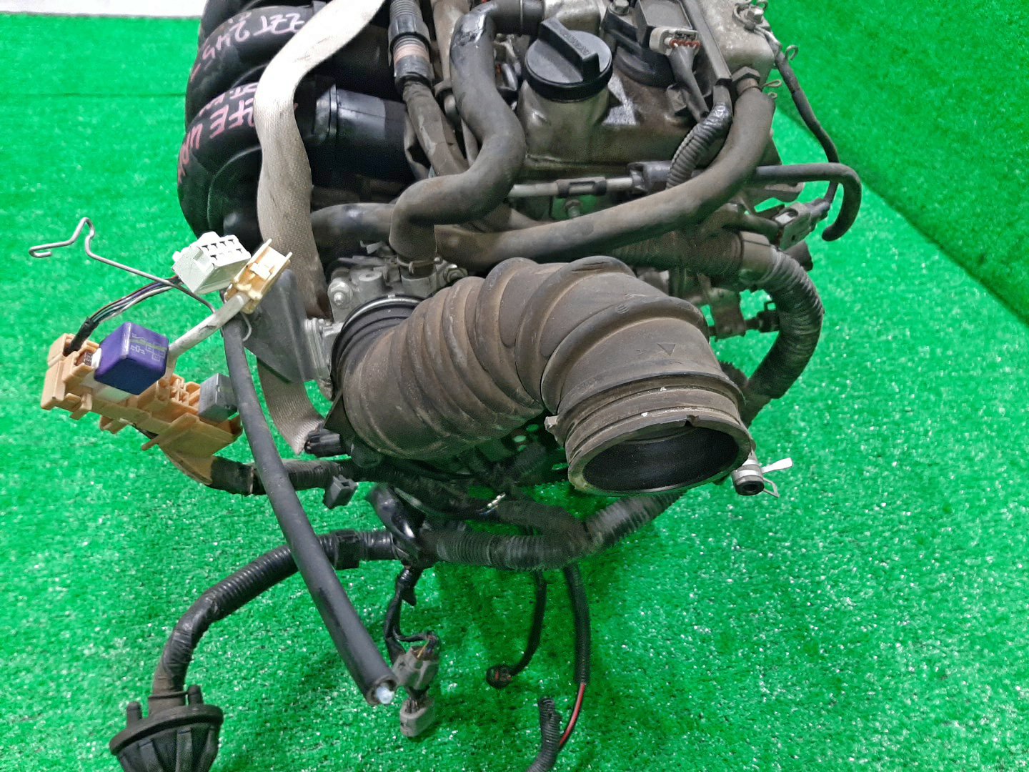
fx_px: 773
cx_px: 514
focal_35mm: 26
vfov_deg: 53.1
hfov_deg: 67.3
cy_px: 386
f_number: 1.7
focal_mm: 3.93
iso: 224
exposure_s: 1/50
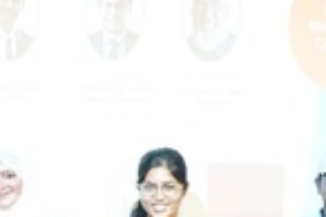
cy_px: 199
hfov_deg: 9.3
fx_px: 1927
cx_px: -237
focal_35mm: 213
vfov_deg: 6.4
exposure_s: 1/100
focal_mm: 21
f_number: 4
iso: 3200
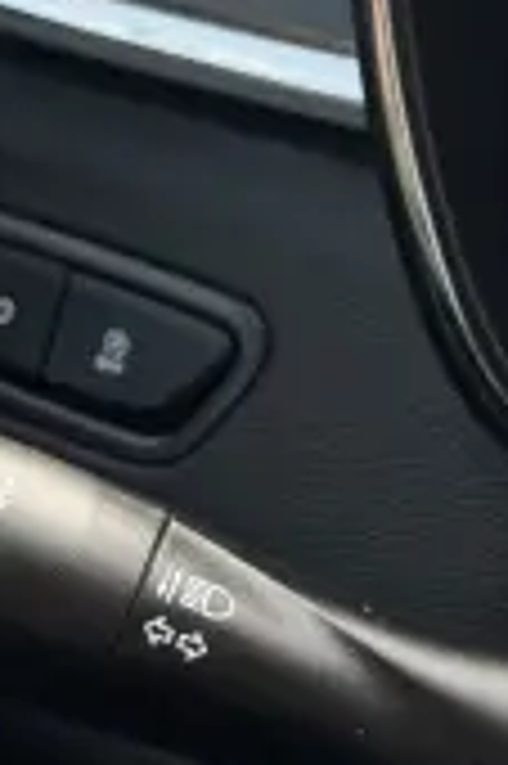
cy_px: 450
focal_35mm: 106
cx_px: 193
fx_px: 2248
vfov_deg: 19.3
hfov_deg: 12.9
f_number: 1.78
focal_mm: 6.76
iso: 64
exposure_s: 1/425
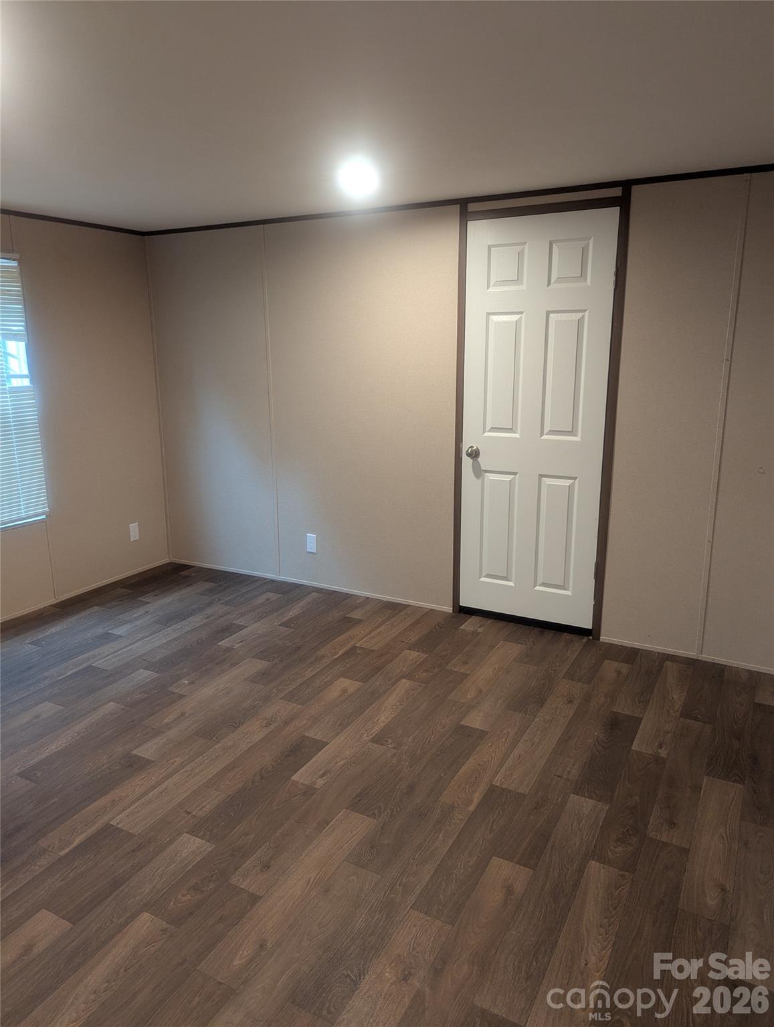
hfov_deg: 56.9
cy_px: 514
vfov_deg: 71.5
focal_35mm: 24
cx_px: 387
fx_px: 714
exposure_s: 1/40
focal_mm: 6.81
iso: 122
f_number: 1.85
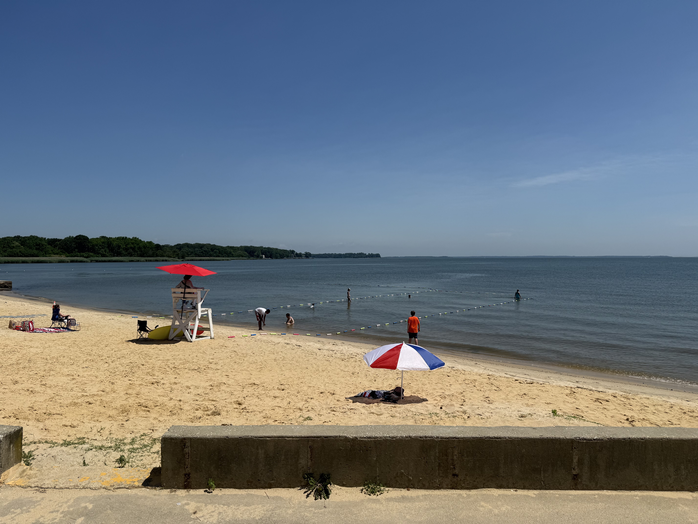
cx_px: 349
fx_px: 484
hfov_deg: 71.6
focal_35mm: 24
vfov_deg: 56.8
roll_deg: +0.1
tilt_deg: -0.8
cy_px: 262
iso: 80
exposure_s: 1/10309
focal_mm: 6.76
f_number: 1.78
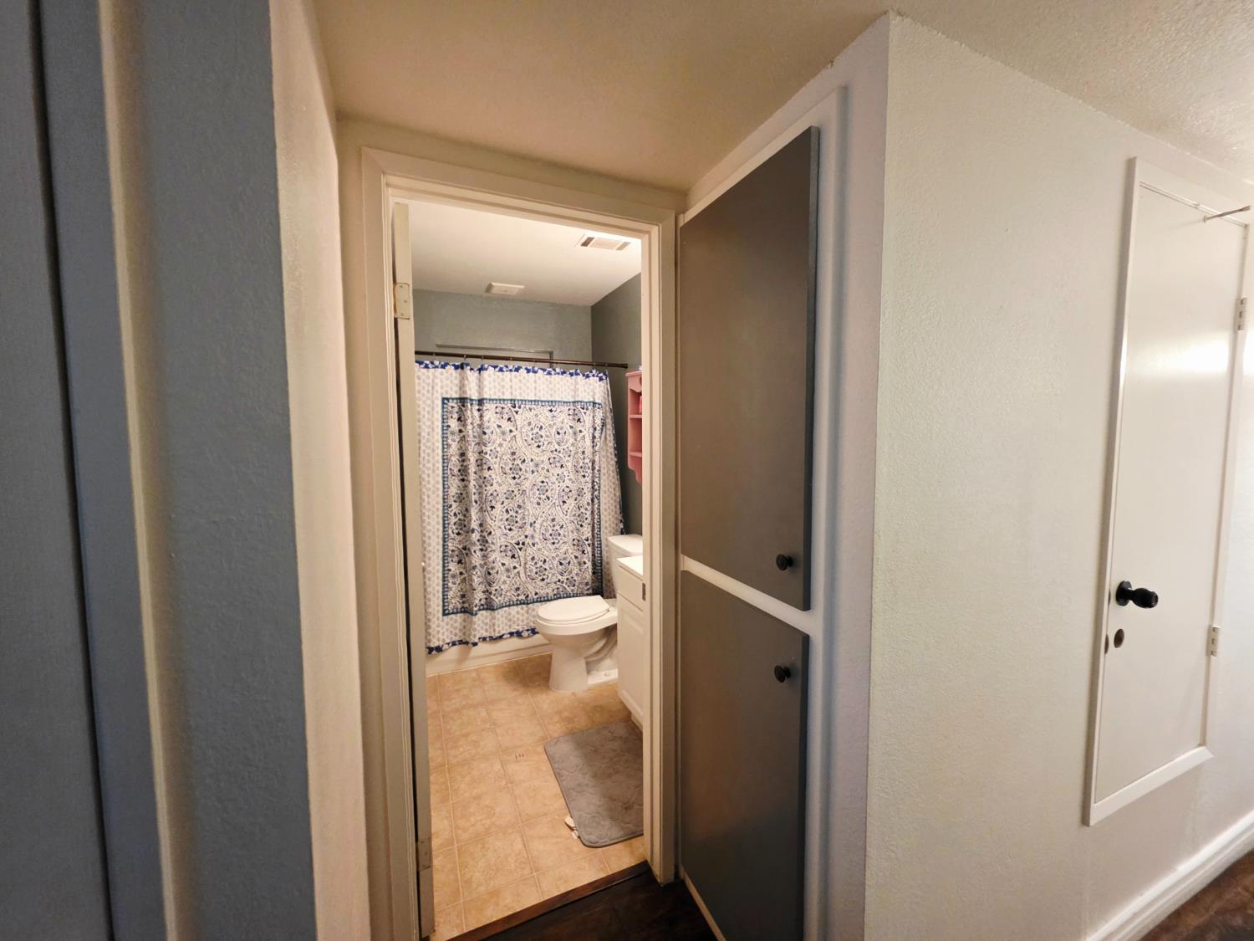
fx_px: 471
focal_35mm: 13
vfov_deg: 89.9
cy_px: 470
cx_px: 627
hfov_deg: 106.2
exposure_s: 1/60.2
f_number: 1.9
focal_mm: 2.2
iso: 640
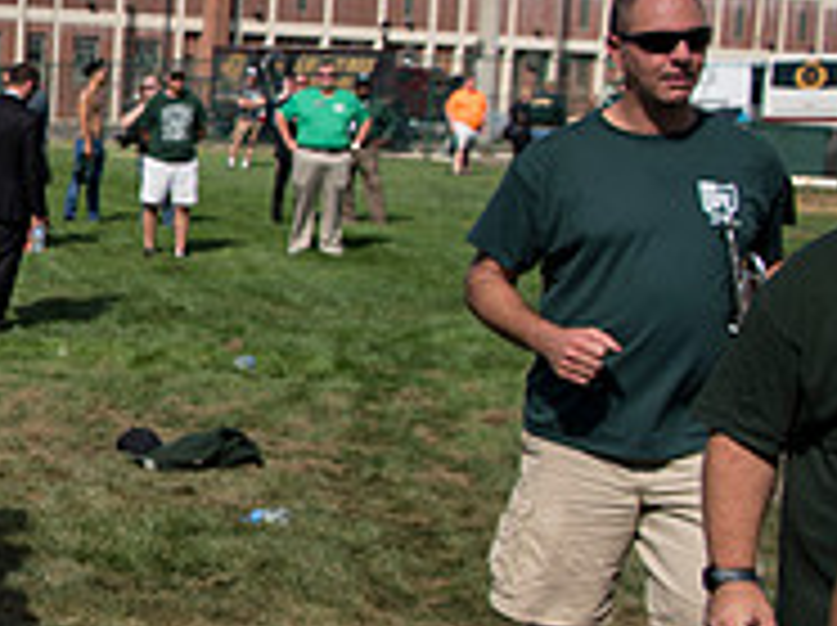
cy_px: 290
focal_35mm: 72
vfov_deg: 20.4
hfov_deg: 22.4
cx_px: -405
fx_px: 1739
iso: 250
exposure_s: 1/2500
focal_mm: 24
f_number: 4.5
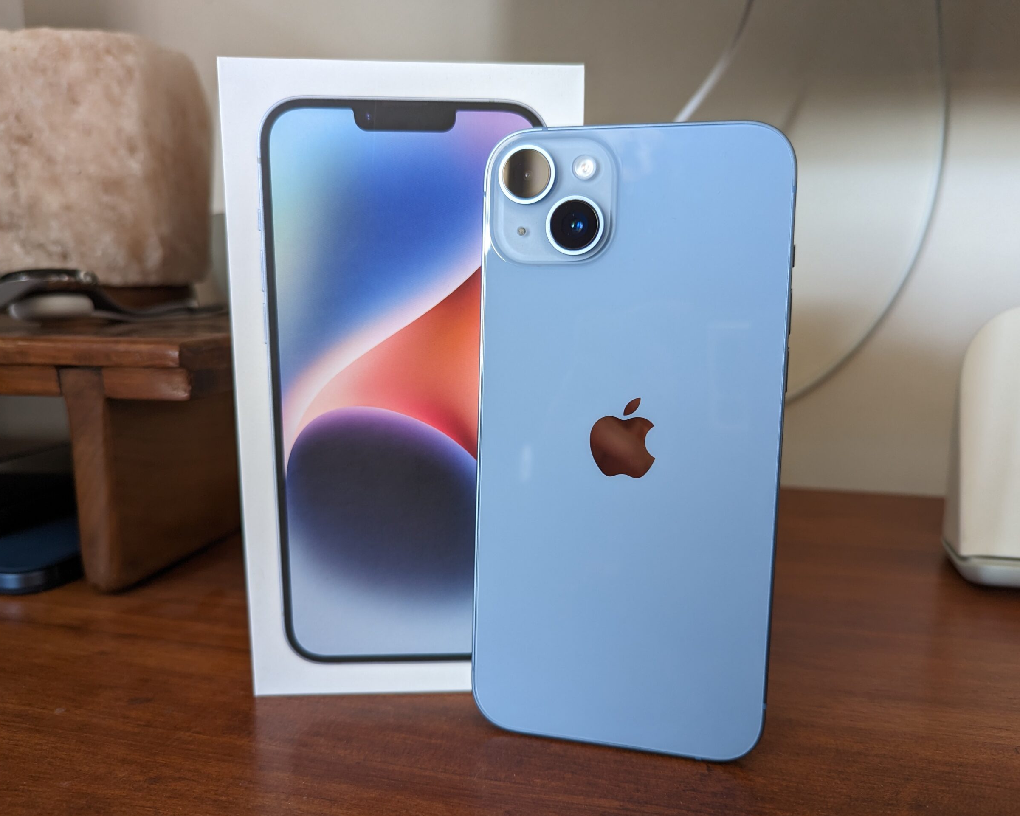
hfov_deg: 68.1
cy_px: 409
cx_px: 524
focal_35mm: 25
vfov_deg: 56.8
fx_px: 755
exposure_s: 1/23.8
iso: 110
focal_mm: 6.81
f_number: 1.85
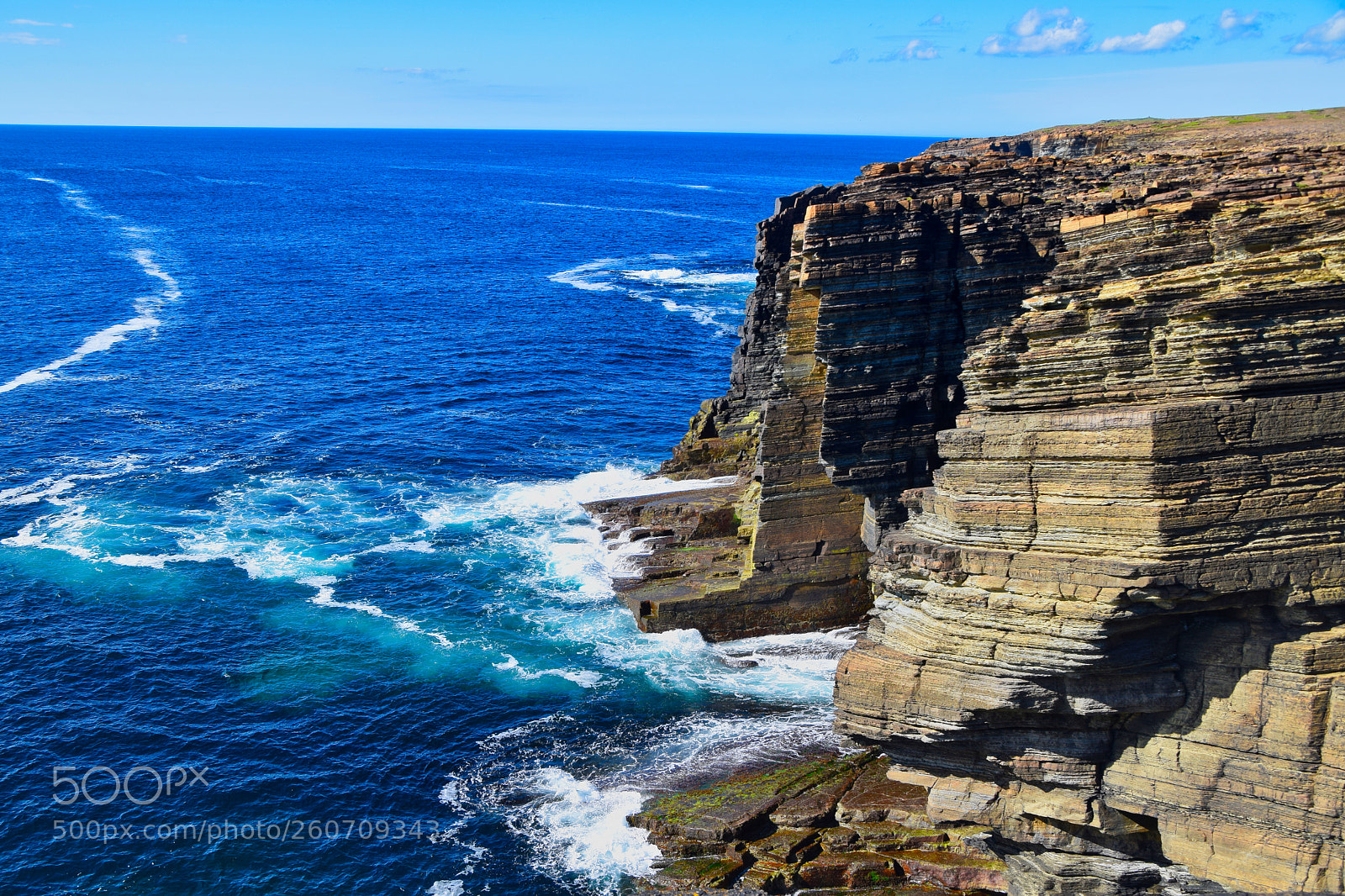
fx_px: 1345
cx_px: 672
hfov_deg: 53.1
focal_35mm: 36
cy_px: 448
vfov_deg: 36.9
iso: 200
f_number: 8
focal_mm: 24
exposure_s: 1/250
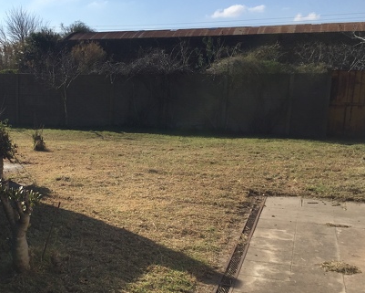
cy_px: 179
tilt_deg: -11.1
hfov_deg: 38.0
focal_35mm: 47
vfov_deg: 32.0
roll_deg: -1.2
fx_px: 508
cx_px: 72
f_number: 2.2
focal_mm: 4.15
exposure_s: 1/1980
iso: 32
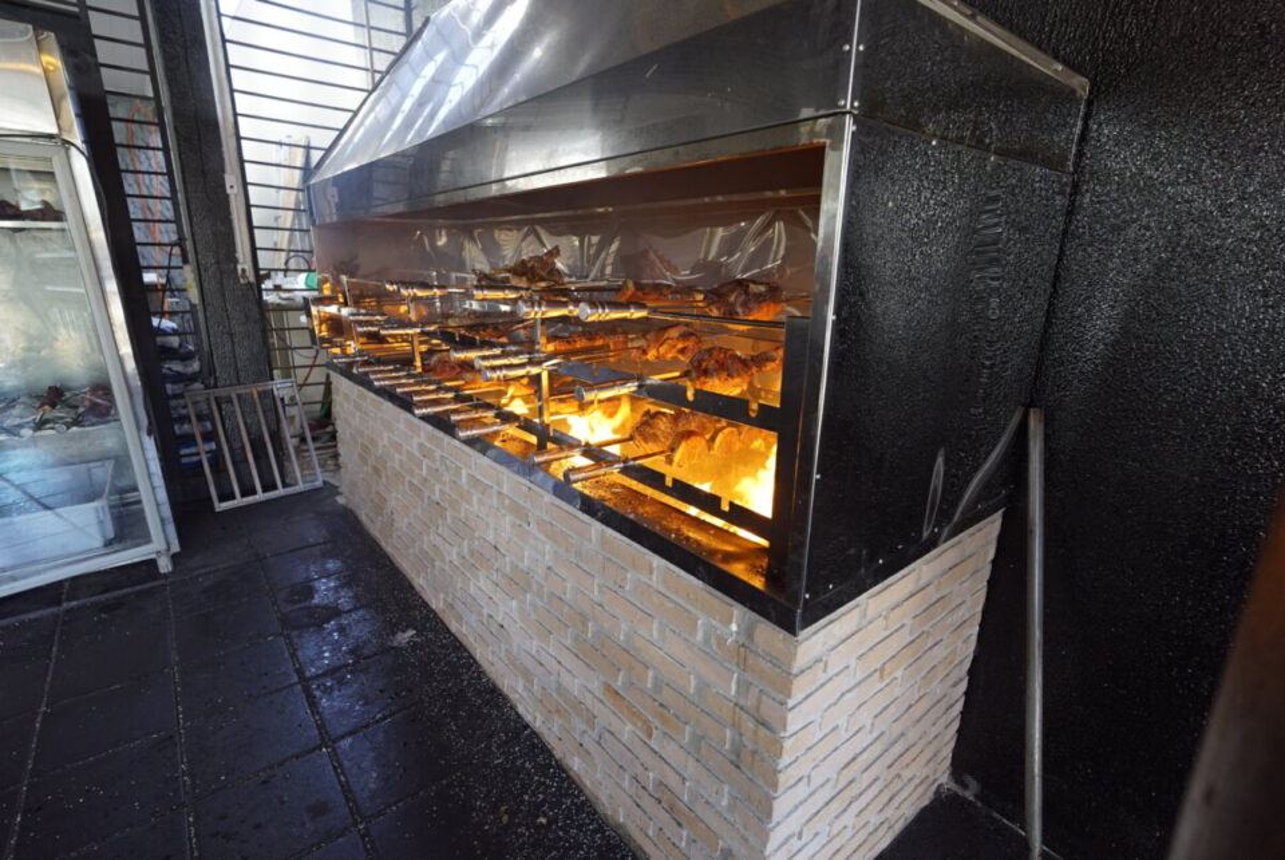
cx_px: 642
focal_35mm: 16
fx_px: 572
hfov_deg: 96.7
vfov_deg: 73.9
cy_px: 430
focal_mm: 16
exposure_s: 1/160
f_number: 4
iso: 1600
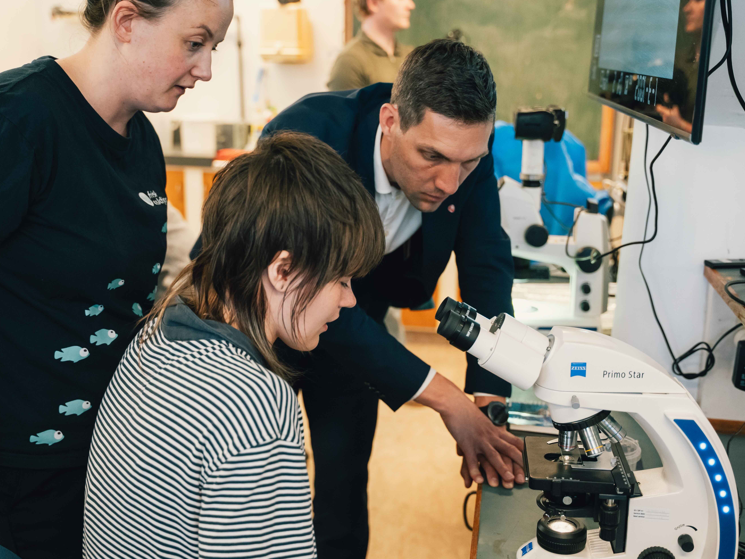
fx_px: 947
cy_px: 279
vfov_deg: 32.9
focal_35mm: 44
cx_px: 377
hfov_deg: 42.9
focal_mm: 40
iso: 4000
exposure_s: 1/320
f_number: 2.8
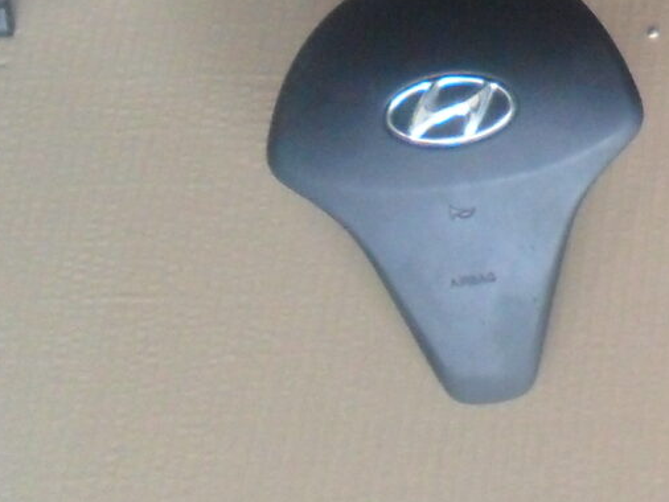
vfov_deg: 8.2
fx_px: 3422
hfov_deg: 10.3
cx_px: 1338
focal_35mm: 177
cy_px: -320
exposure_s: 1/45
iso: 160
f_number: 3
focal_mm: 6.3
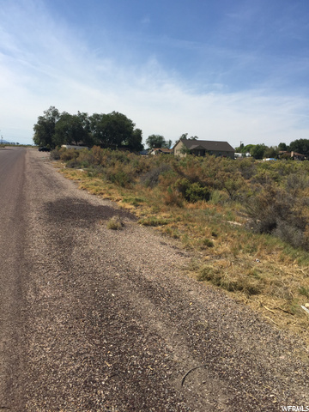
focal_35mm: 29
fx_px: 345
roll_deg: -3.0
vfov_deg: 61.7
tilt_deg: -7.9
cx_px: 154
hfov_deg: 48.2
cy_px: 206
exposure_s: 1/3300
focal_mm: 4.15
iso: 32
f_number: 2.2
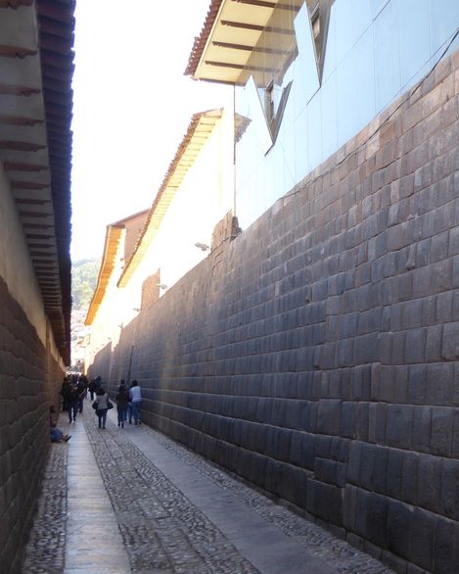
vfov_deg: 38.8
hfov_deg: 30.5
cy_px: 289
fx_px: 815
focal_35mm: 48
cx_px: 384
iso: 100
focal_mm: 6.3
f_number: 3.7
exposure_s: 1/60
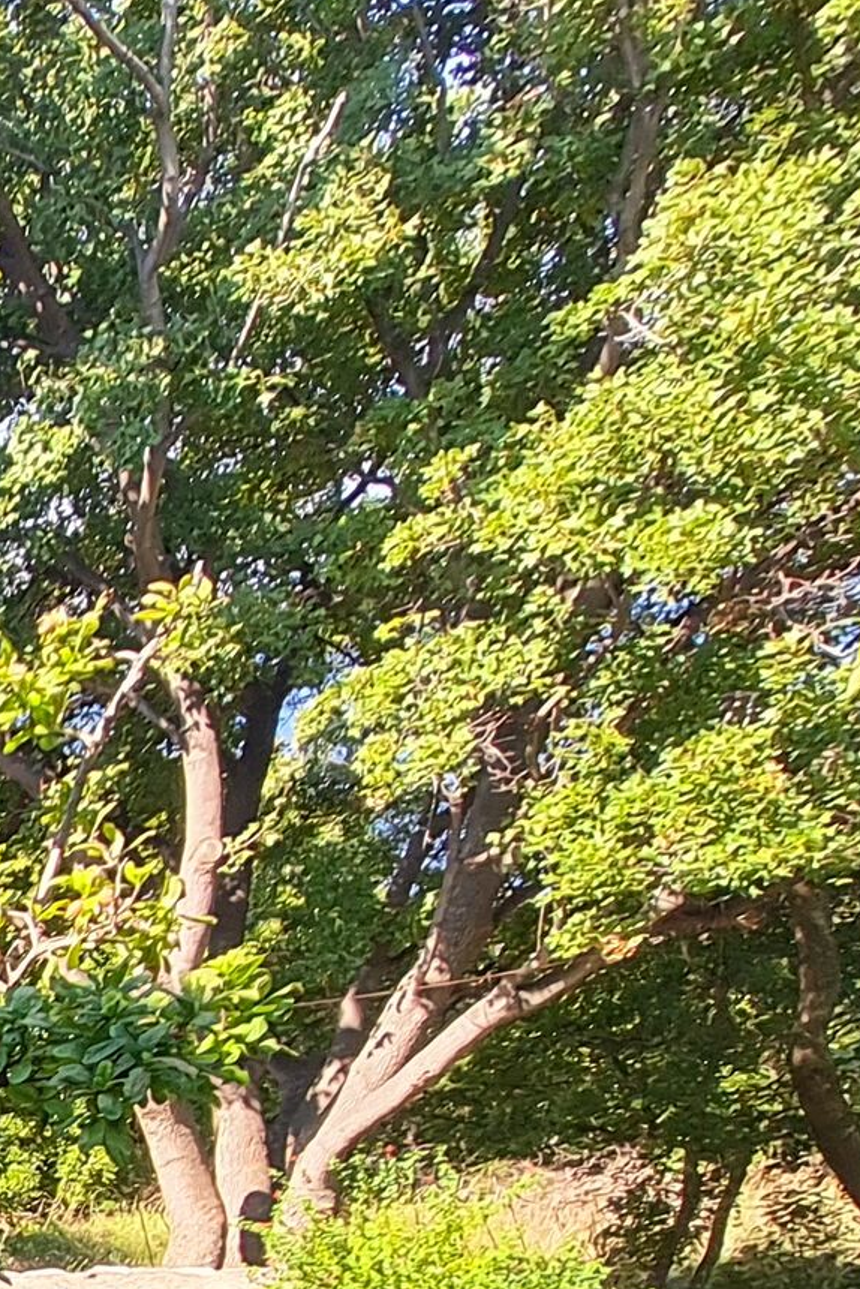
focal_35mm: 44
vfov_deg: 36.6
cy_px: 1463
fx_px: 1575
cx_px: -808
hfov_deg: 19.5
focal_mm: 1.74
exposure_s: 1/194
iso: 50
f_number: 2.2
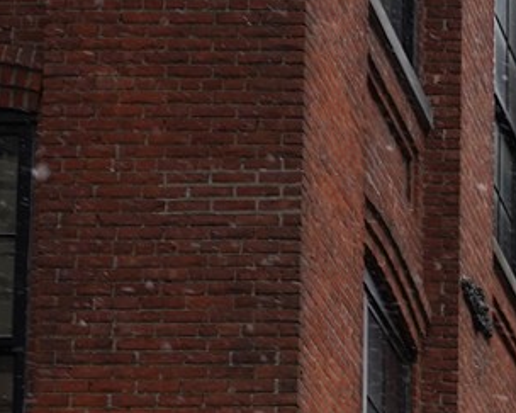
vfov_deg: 7.0
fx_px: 3114
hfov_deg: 8.4
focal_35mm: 204
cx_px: 1394
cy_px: 1064
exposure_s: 1/125
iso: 320
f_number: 5.6
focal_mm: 33
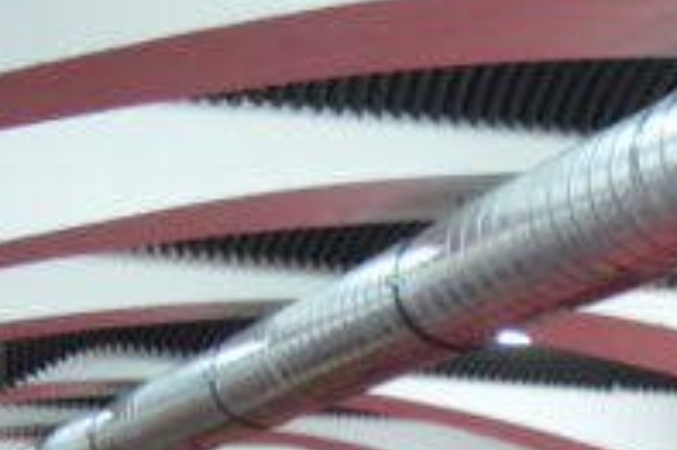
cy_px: 922
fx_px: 2931
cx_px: 1680
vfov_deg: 8.3
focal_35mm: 156
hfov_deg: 10.9
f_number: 3.8
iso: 1000
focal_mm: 20
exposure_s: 1/60
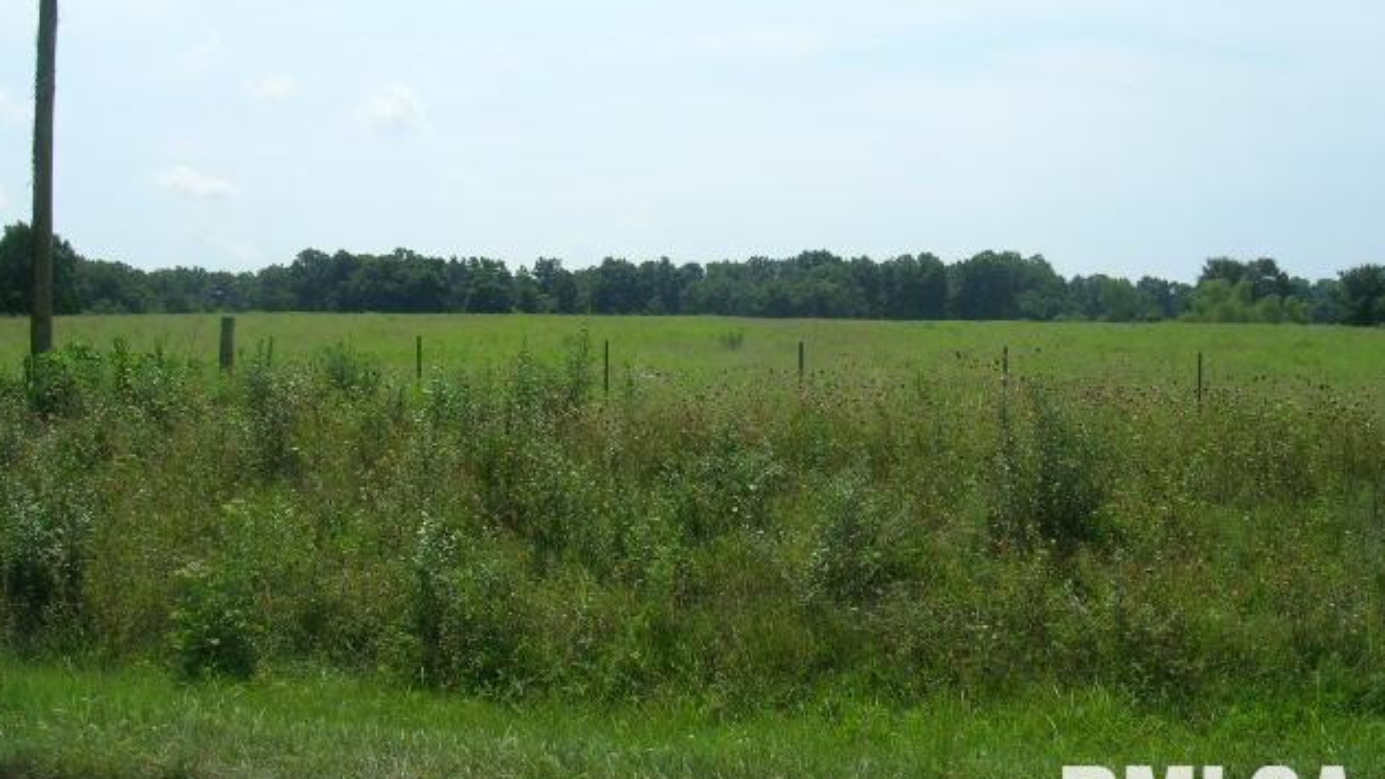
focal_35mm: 42
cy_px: 351
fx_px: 1543
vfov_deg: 28.3
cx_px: 694
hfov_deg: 48.4
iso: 50
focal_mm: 5.8
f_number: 5.6
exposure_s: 1/413
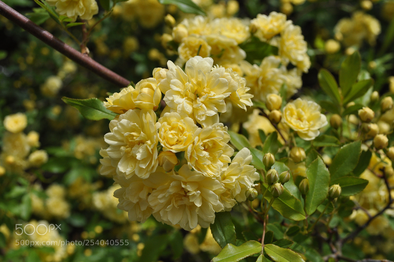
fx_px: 459
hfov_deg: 46.4
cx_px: 197
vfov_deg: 31.8
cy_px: 131
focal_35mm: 42
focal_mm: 28
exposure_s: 1/1000
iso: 320
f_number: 8
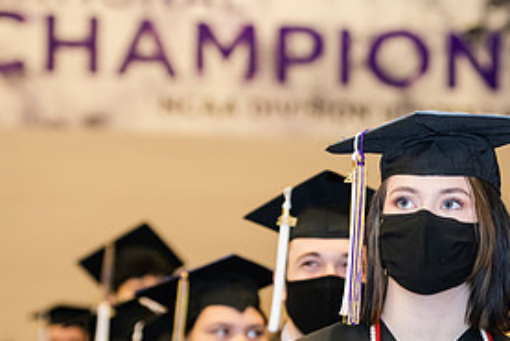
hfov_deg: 10.3
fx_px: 2821
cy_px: 318
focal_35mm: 199
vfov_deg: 6.9
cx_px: 462
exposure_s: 1/200
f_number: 3.5
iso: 1600
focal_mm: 95
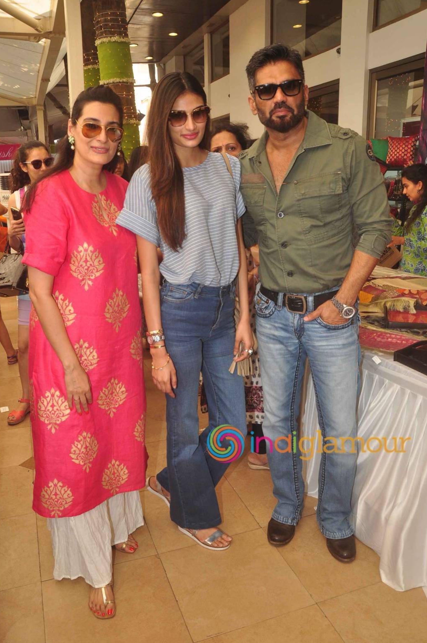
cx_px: 209
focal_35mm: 28
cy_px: 319
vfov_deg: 65.5
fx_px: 499
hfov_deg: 46.3
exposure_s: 1/160
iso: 400
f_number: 7.1
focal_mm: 18
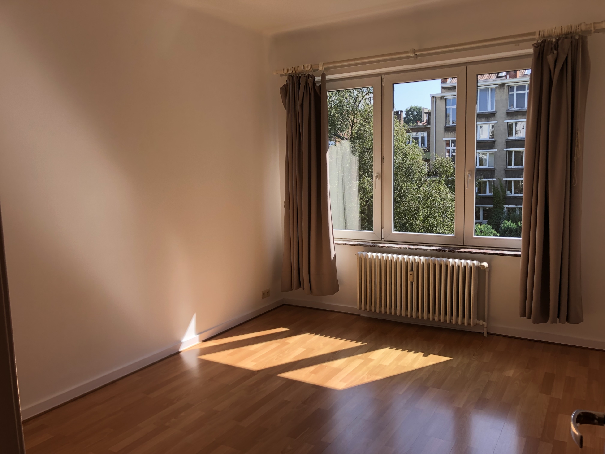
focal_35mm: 28
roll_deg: +0.8
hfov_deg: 63.4
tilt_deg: -5.9
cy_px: 227
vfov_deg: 49.7
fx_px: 489
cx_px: 302
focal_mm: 3.99
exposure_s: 1/284
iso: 20
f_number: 1.8
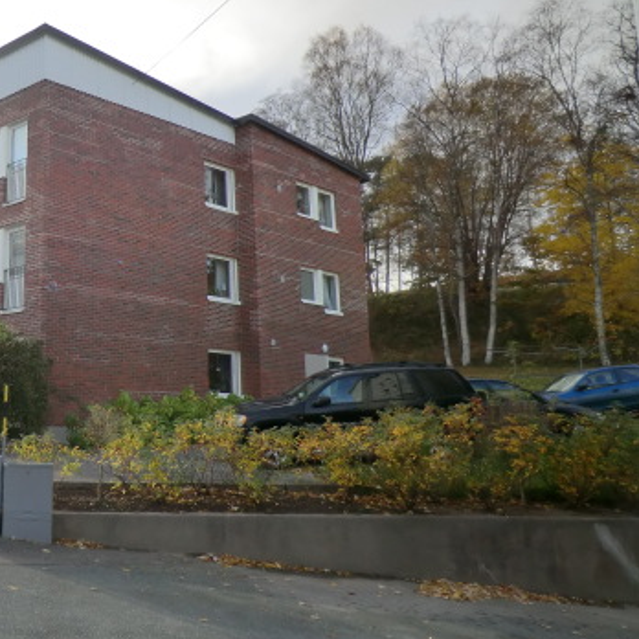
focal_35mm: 39
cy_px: 244
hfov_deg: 39.6
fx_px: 815
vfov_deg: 42.5
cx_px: 59
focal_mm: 4.3
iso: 64
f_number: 3.2
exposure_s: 1/400
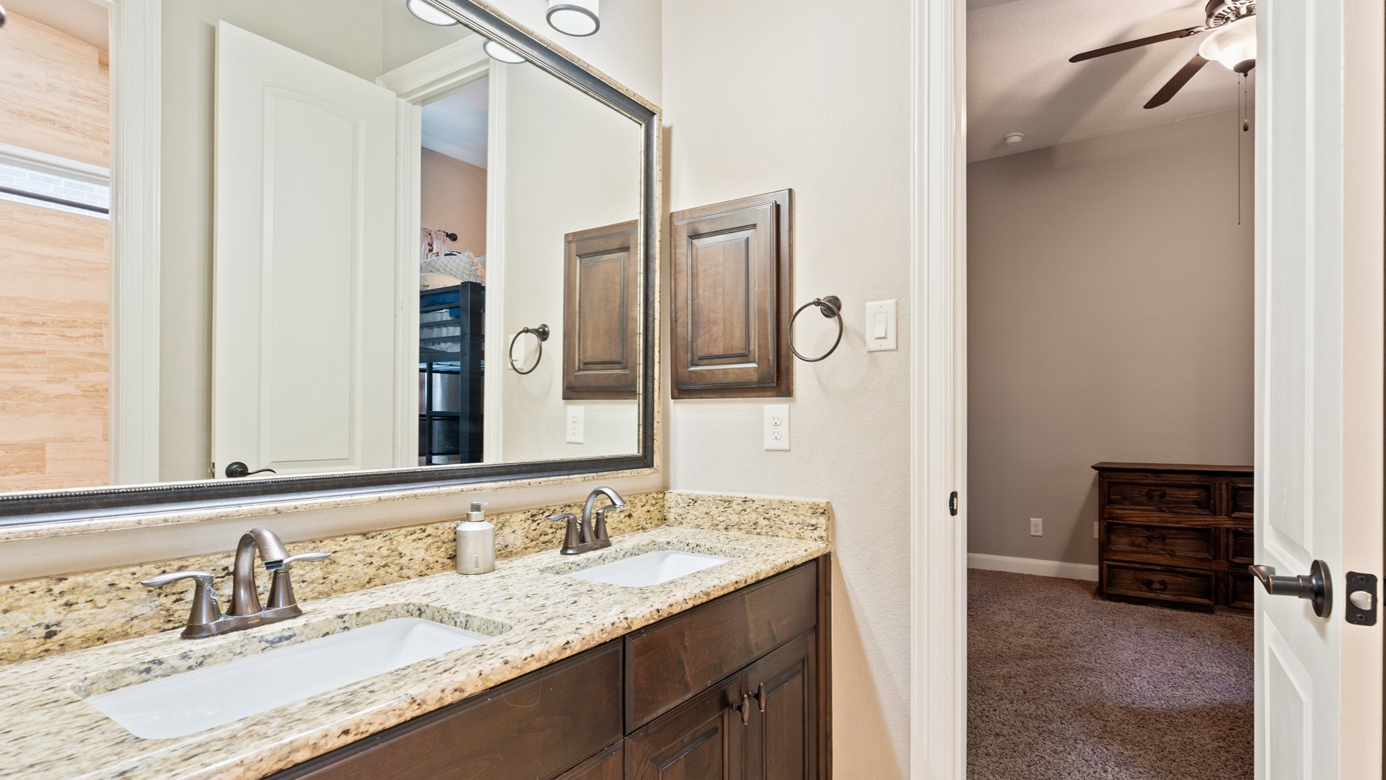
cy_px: 414
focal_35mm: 18
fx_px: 665
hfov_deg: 92.2
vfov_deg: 60.7
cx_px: 741
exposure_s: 1/1.25
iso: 320
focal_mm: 14.9
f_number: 7.1
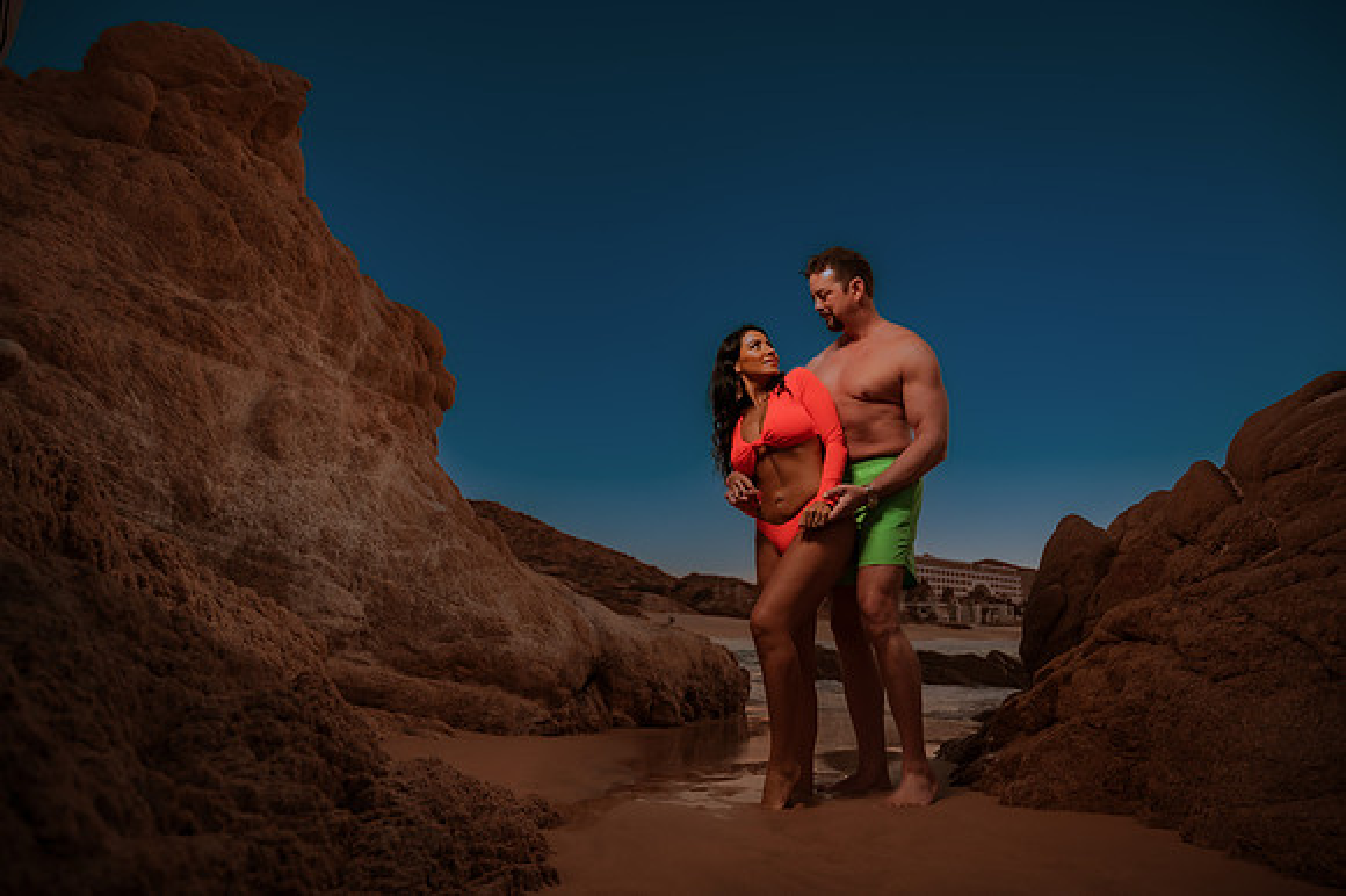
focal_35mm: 24
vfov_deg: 53.1
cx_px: 673
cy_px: 448
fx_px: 897
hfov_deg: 73.8
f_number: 4
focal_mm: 24
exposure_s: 1/160
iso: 50
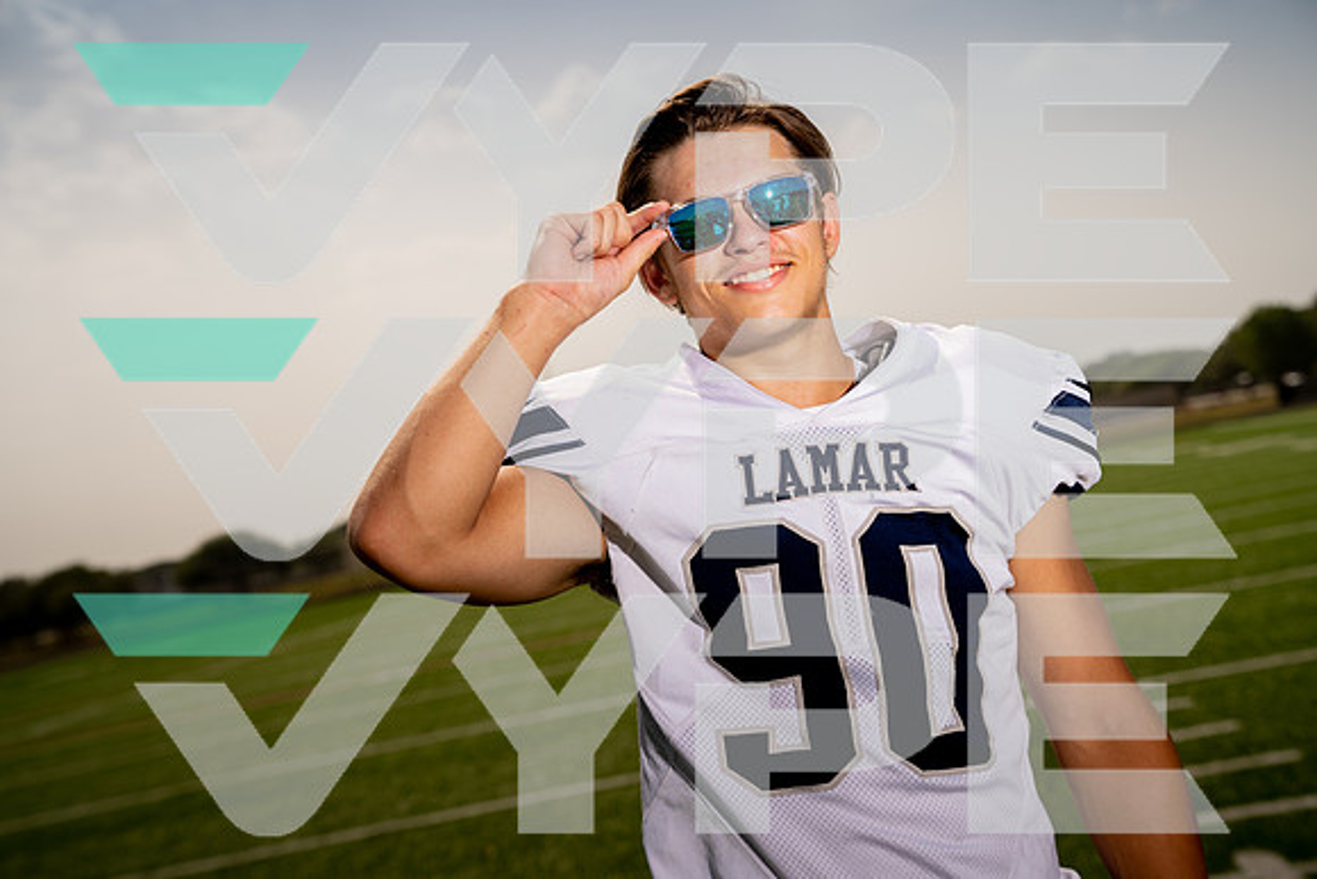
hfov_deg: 36.9
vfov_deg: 25.1
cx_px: 658
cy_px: 440
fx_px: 1976
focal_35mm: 54
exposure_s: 1/1250
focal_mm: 54
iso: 100
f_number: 4.5
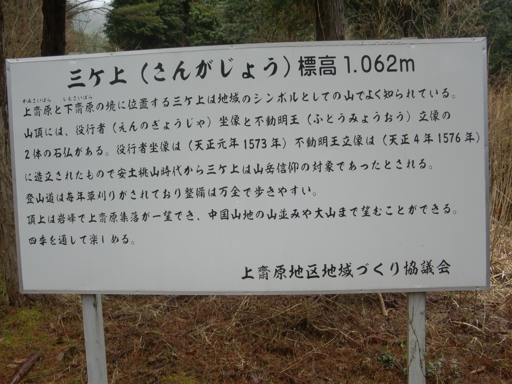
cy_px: 192
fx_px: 562
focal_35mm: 38
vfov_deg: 37.7
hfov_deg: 49.0
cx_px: 256
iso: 64
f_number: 3.9
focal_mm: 6.66
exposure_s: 1/60
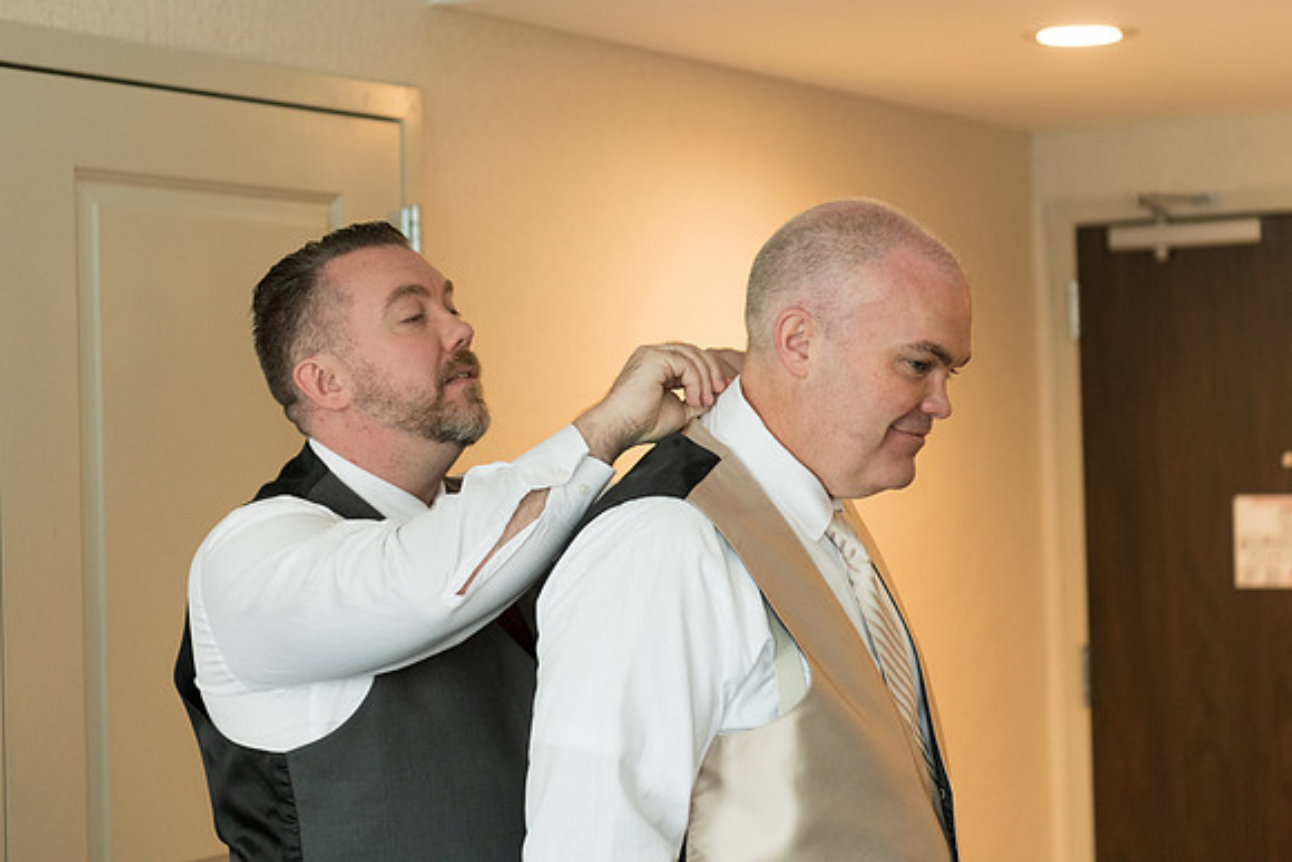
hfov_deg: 22.8
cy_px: 311
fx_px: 3211
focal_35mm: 89
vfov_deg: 15.3
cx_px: 678
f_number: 2.8
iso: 900
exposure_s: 1/125
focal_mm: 70
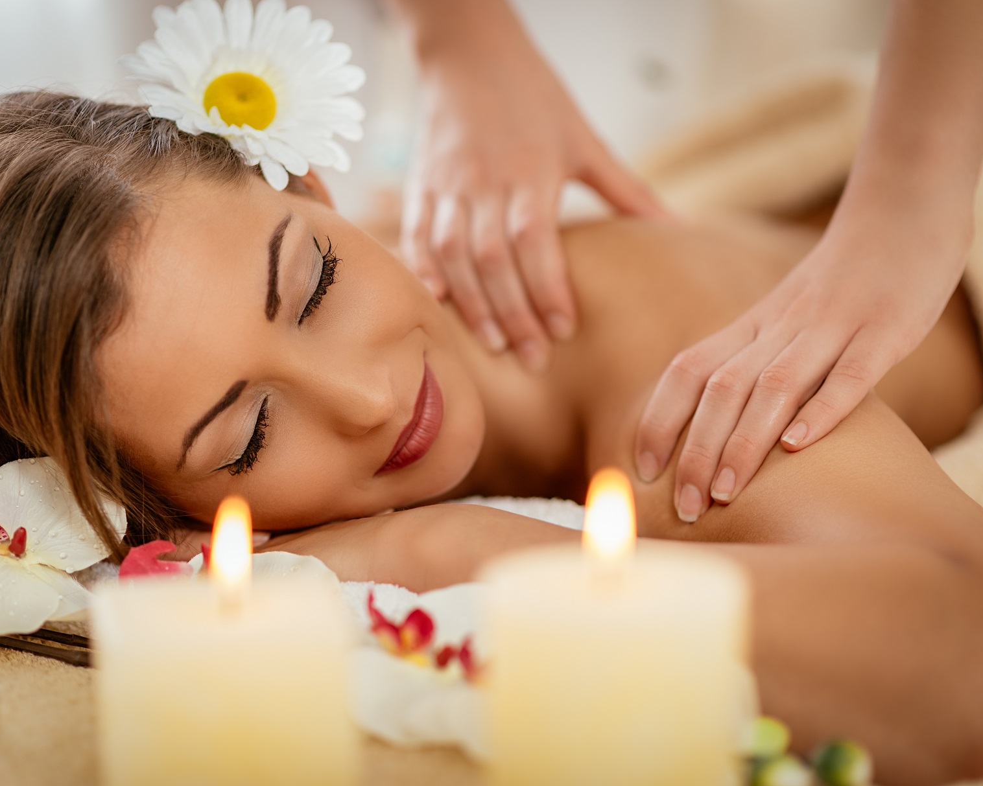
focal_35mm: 100
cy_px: 389
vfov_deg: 15.4
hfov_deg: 19.2
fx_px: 2909
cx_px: 440
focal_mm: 85
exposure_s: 1/125
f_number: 2
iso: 100
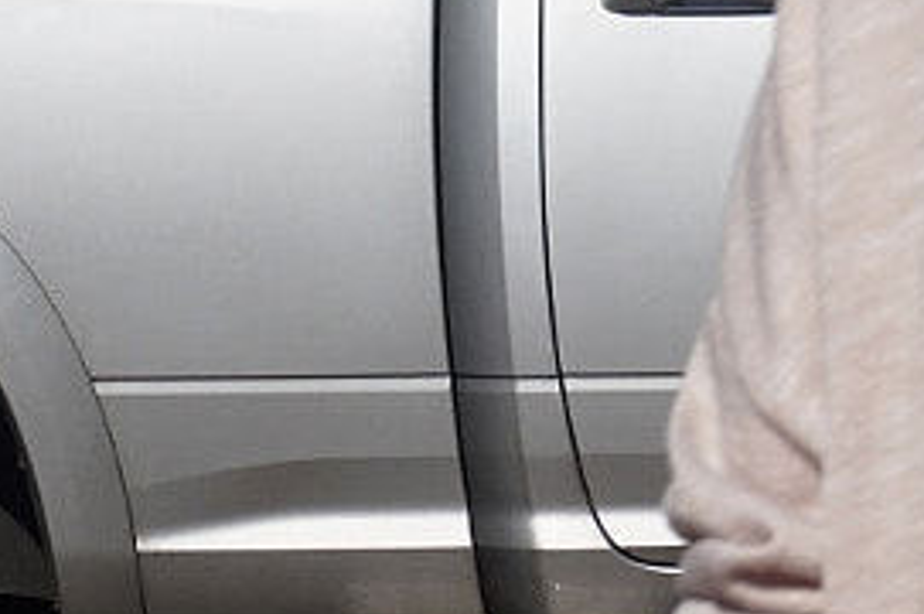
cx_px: 1241
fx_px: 6358
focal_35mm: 248
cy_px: -223
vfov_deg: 5.5
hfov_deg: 8.2
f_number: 10
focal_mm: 28
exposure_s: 1/400
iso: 100
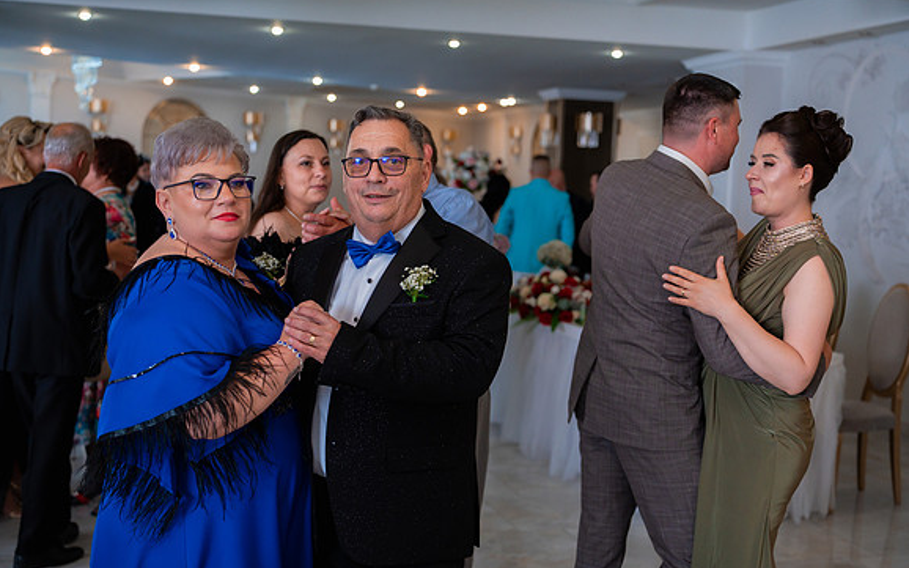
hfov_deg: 44.4
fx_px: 1115
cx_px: 454
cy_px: 297
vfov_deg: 28.6
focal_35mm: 45
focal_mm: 44
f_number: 2.8
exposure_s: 1/320
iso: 2500
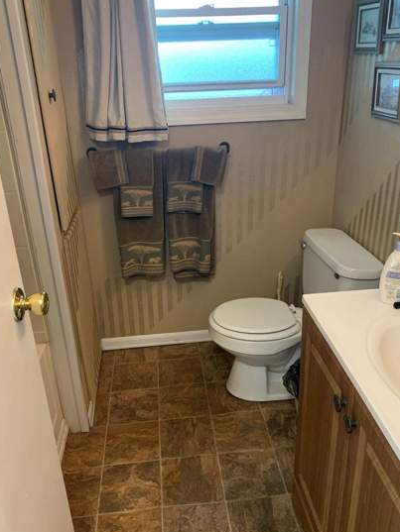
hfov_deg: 45.5
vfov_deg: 58.3
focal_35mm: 31
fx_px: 477
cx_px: 200
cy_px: 277
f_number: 1.8
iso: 250
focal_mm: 4.25
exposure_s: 1/60
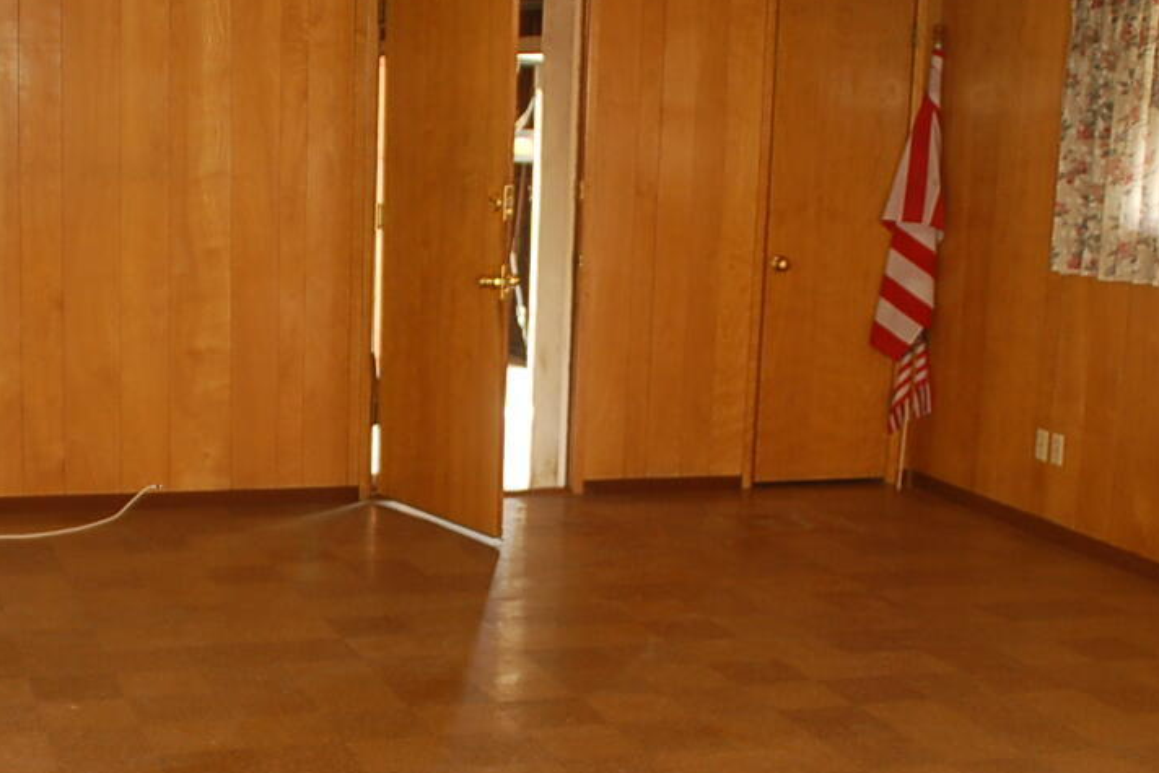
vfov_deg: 23.7
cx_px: 410
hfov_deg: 34.8
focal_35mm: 57
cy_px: 465
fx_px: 1835
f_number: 3.5
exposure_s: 1/60
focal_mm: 18
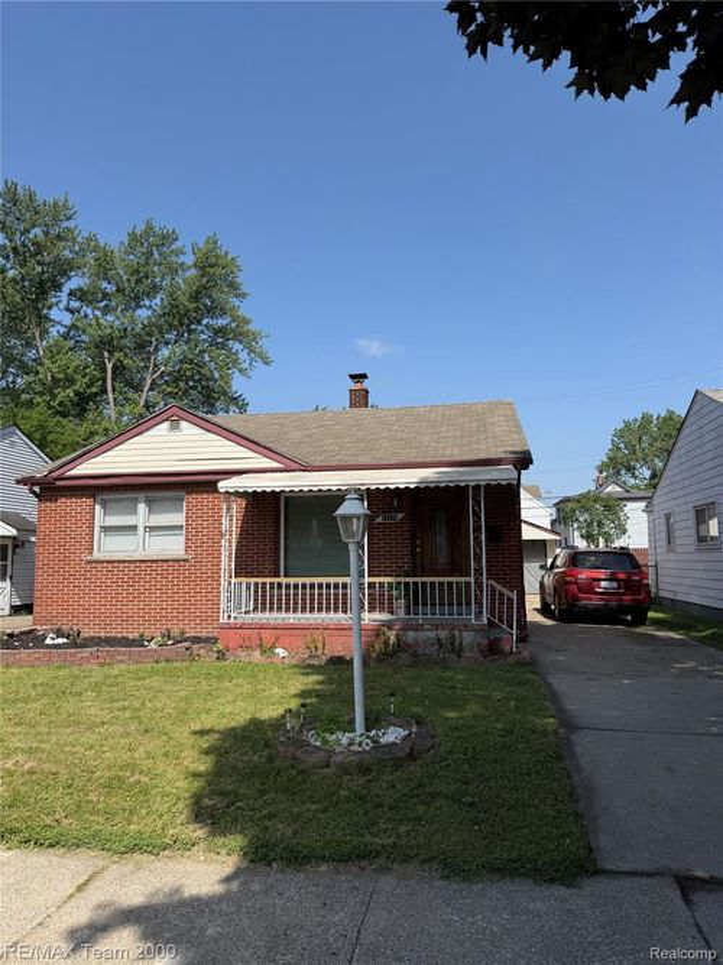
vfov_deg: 71.6
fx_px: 669
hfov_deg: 56.8
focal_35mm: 24
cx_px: 362
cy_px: 482
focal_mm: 6.76
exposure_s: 1/4167
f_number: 1.78
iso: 80
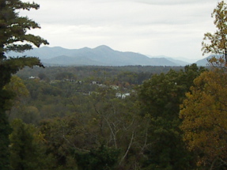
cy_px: 83
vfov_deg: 13.8
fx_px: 701
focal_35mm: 107
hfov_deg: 18.4
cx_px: 110
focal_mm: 4.7
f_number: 2.8
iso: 50
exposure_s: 1/80
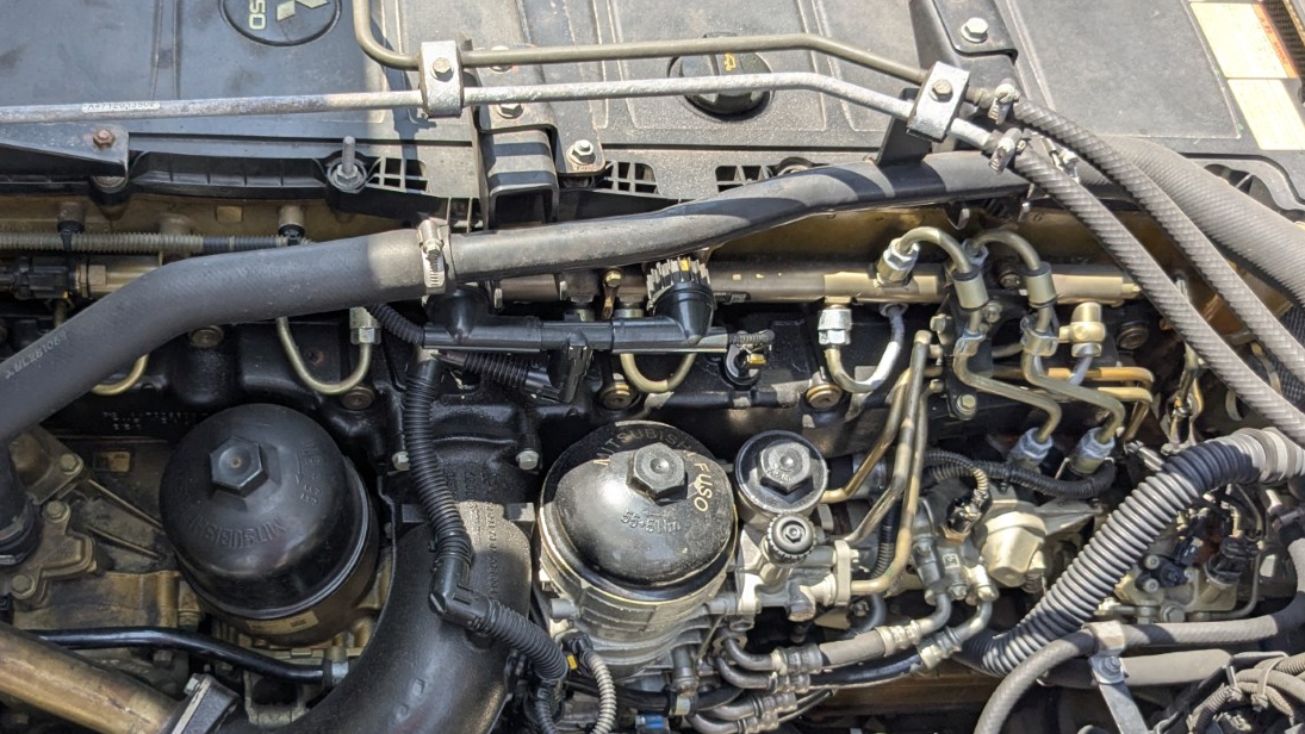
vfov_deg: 27.7
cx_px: 427
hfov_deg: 46.6
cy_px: 421
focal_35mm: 43
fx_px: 1488
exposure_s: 1/754
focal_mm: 4.38
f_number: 1.73
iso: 49
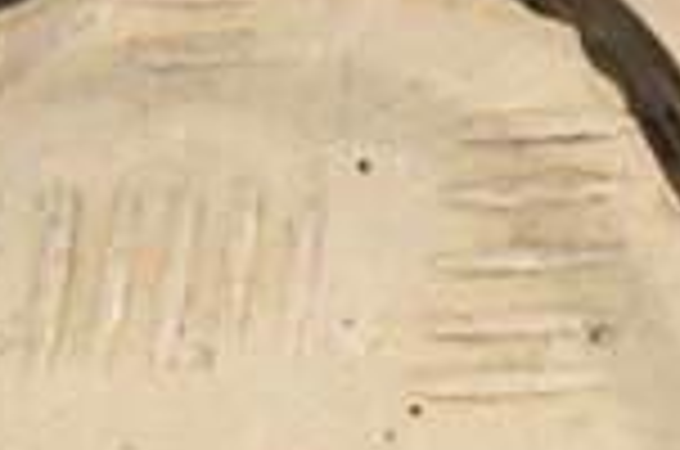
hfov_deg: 6.2
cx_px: 905
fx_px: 6239
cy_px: 702
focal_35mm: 331
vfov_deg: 4.1
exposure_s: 1/200
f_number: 8
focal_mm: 52
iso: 800
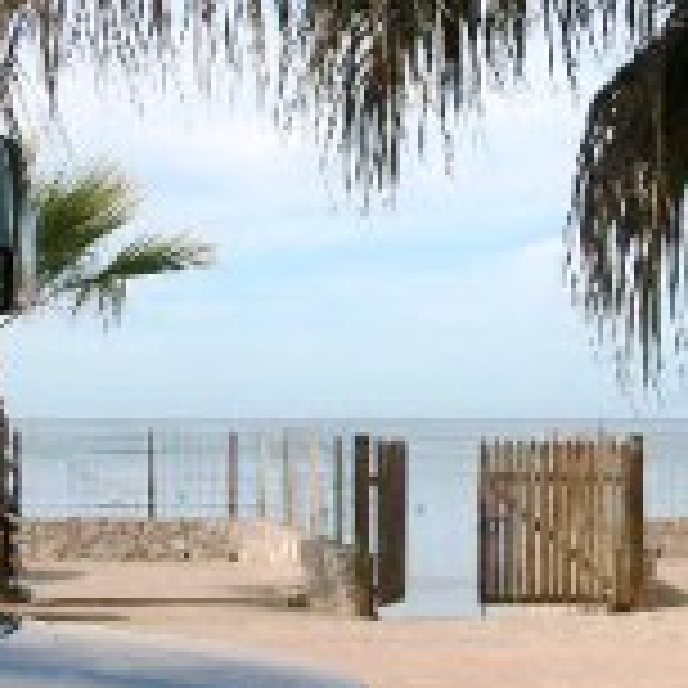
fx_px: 2091
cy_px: 283
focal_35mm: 93
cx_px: 382
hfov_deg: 18.7
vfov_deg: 18.7
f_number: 3.7
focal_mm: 6
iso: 50
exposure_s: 1/700
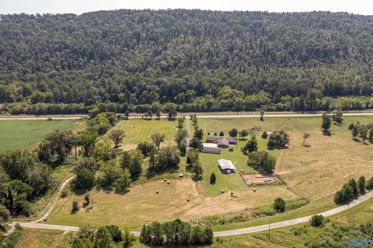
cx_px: 186
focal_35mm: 28
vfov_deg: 46.4
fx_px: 290
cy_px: 124
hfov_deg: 65.5
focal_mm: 10.26
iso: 100
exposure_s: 1/200
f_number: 3.2
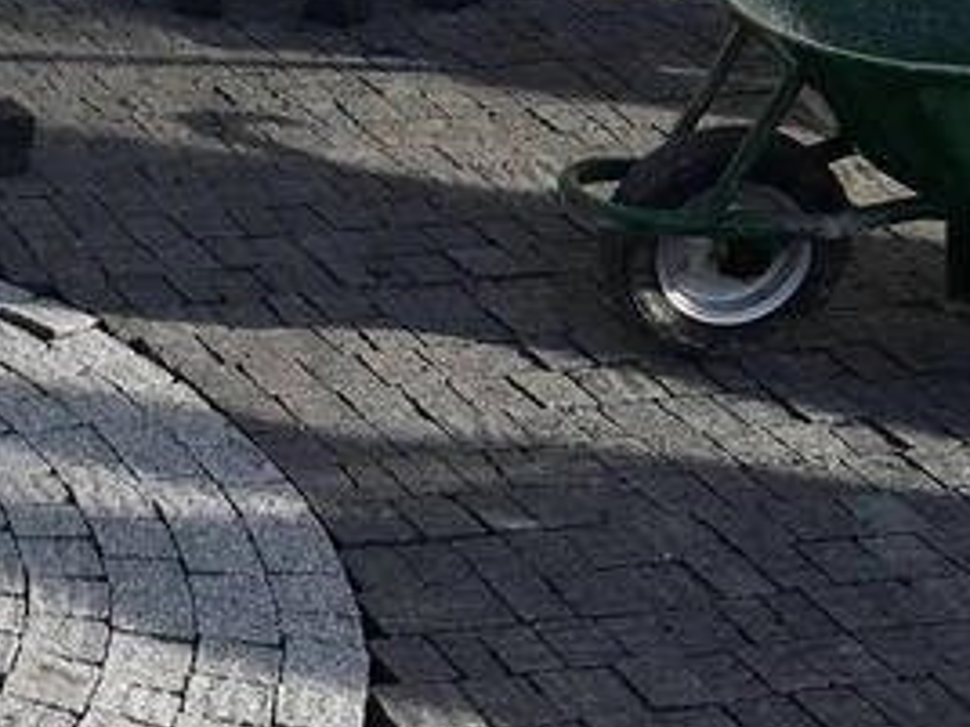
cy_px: -76
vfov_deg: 13.3
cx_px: -329
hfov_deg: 16.9
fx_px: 3054
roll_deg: +1.9
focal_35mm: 109
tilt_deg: -15.1
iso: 25
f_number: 2.2
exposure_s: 1/487
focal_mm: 4.15
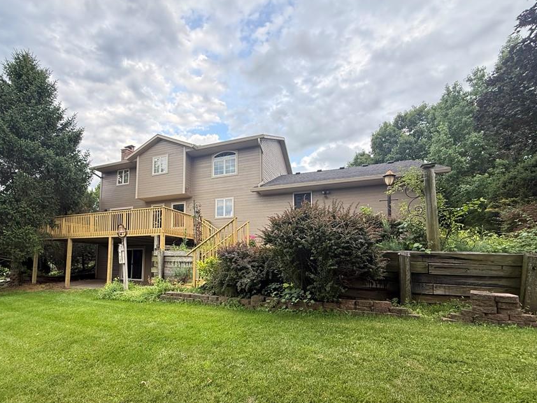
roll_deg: -1.5
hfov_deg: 90.4
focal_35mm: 17
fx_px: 264
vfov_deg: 74.0
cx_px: 227
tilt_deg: +5.0
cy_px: 238
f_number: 2.2
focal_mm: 2.22
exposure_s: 1/99
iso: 64
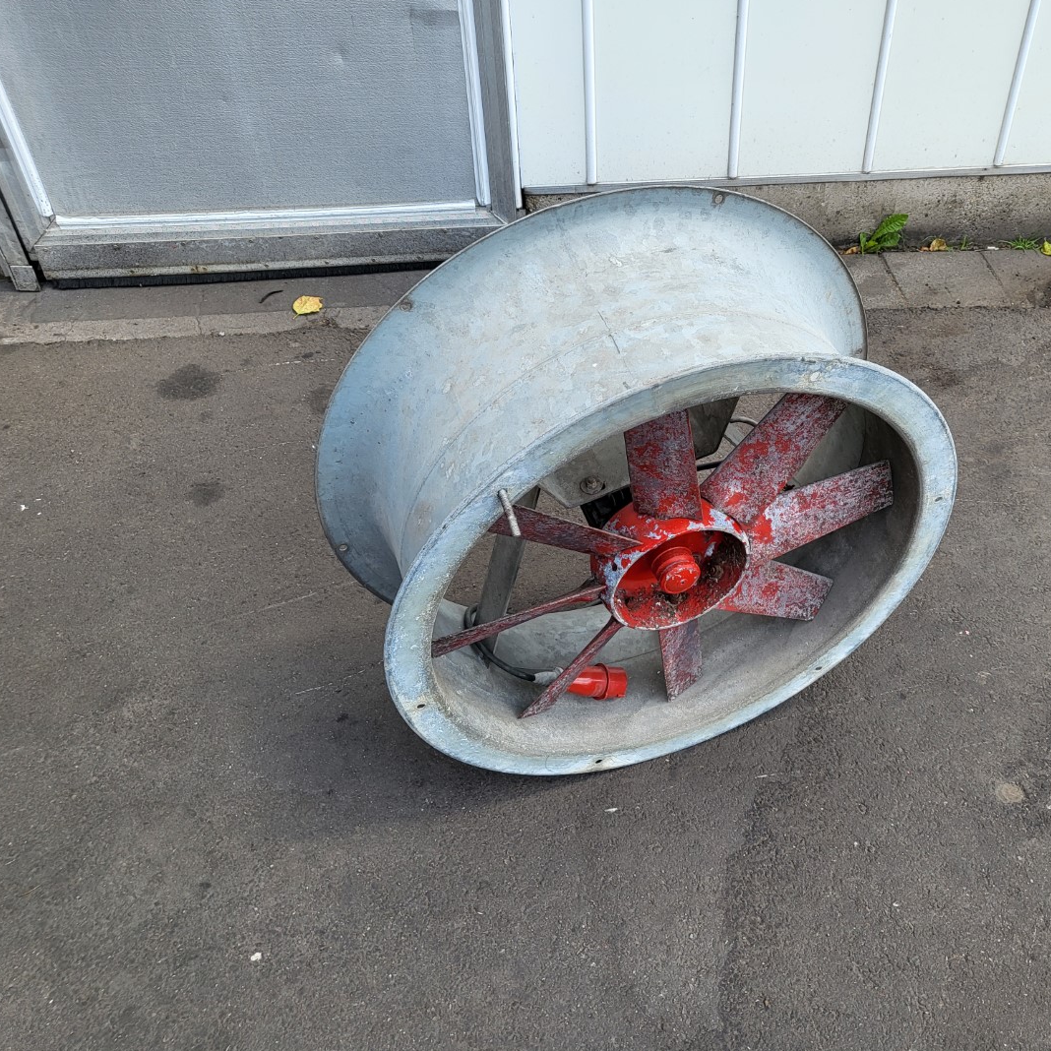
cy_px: 525
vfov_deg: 52.5
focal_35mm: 31
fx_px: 1065
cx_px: 665
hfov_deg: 51.9
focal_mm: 4.25
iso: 50
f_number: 1.8
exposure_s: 1/459
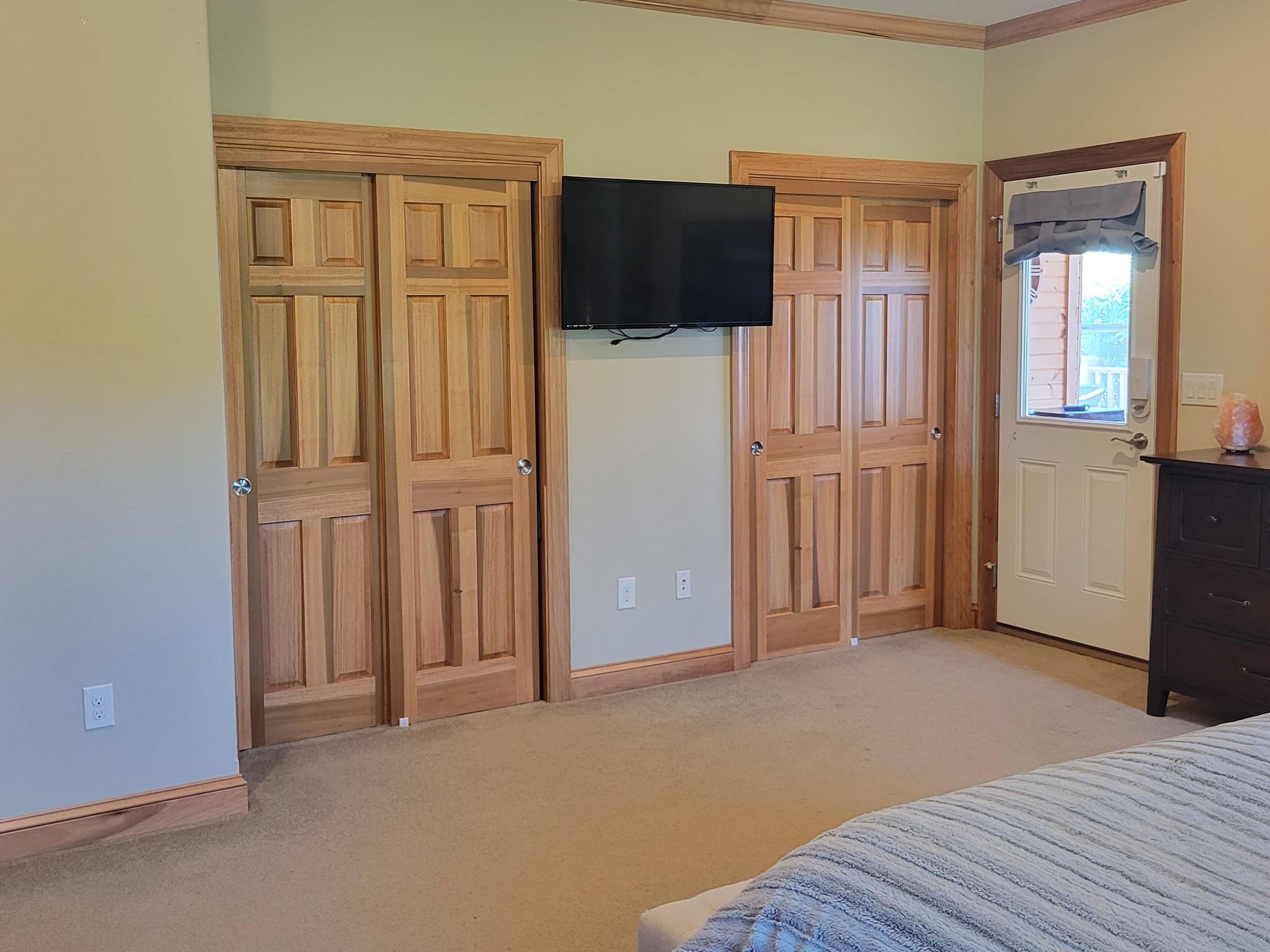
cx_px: 599
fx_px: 1284
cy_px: 425
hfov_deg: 52.6
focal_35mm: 35
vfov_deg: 40.7
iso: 250
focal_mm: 5.4
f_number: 1.8
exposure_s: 1/40
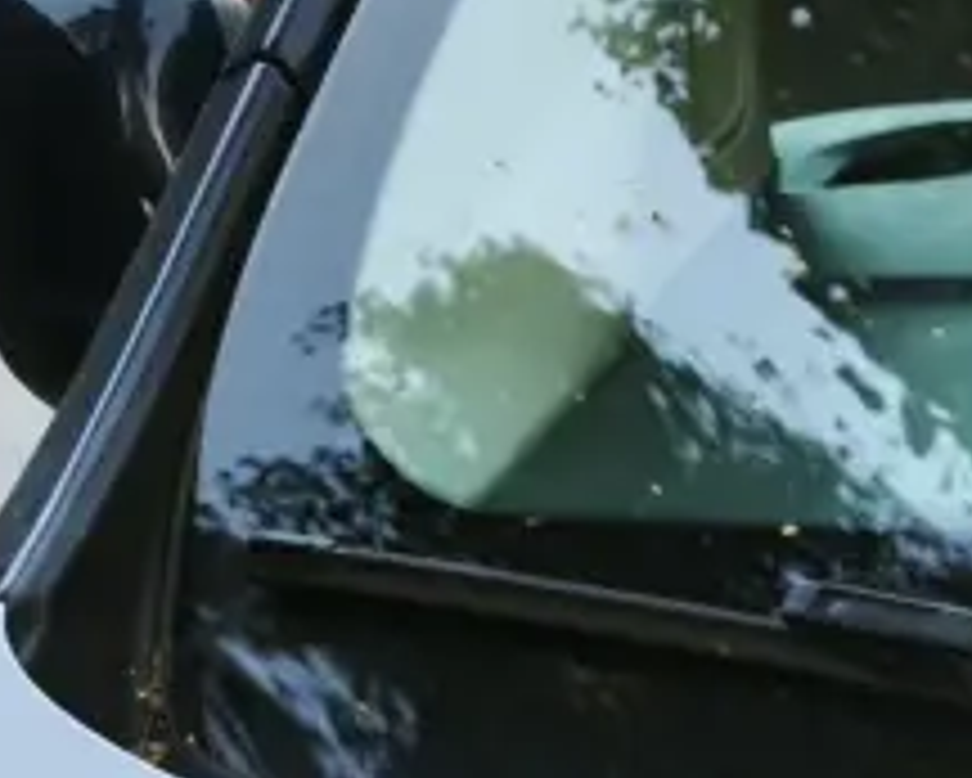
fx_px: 3828
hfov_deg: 11.2
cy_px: 2082
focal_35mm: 133
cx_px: 2570
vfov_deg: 9.7
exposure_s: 1/50
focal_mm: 5.35
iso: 250
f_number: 1.7
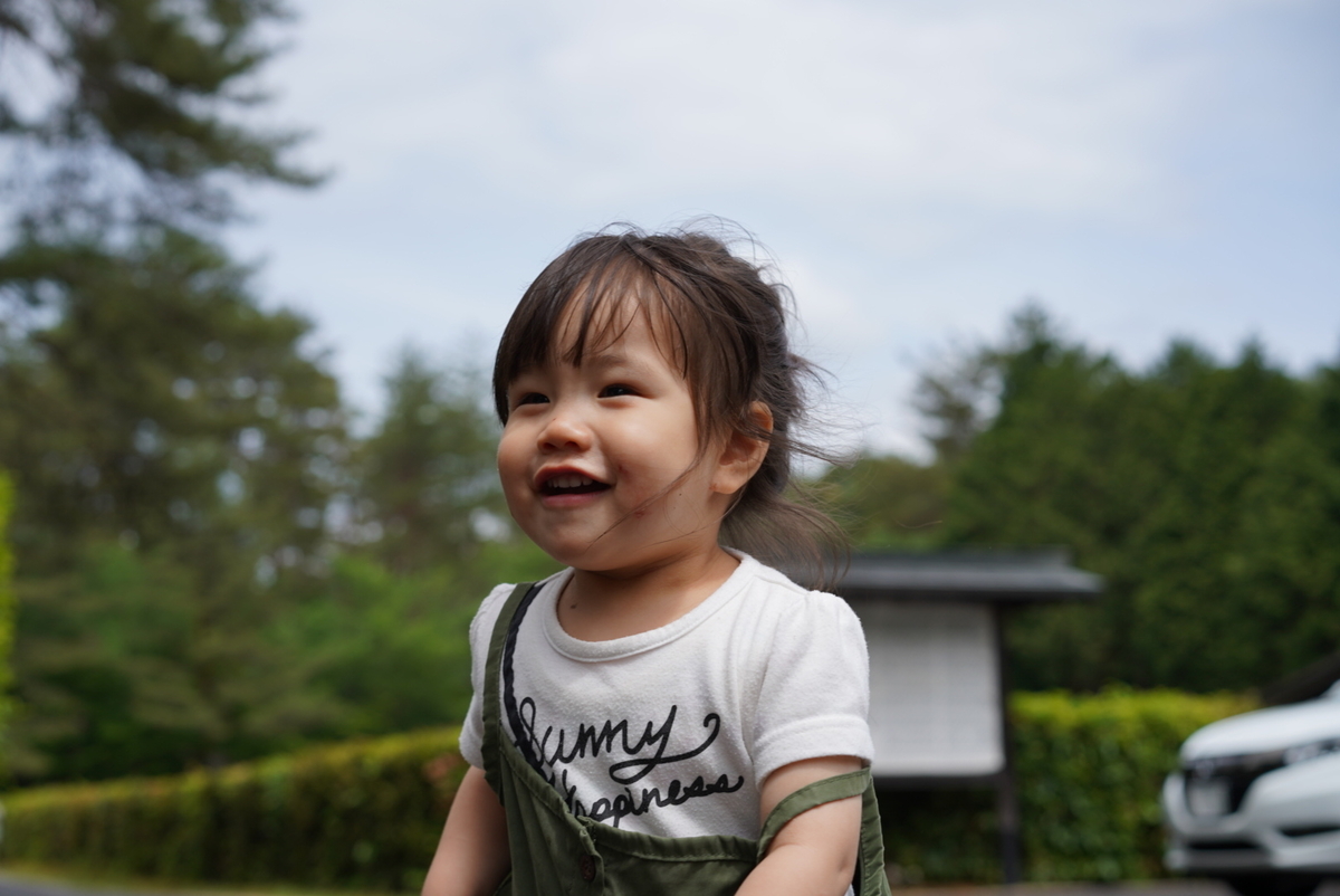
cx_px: 670
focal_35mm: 55
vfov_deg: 24.7
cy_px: 448
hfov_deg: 36.2
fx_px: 2049
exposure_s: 1/640
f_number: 5
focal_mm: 55
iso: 100
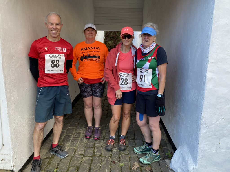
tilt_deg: -10.5
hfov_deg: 67.3
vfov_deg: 53.1
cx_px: 115
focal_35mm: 26
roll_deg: -1.7
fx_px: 173
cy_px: 86
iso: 32
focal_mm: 4.25
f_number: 1.8
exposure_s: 1/121
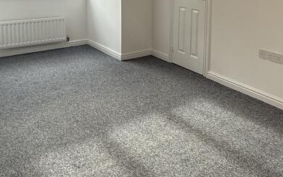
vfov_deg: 31.2
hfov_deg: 49.6
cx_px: 186
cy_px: 17
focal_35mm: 39
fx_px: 301
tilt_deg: -8.7
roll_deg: -1.2
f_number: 2.2
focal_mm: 2.22
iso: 64
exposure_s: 1/183
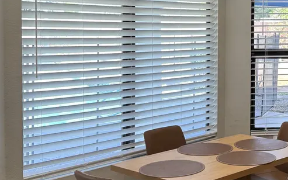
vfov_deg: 19.6
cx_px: 252
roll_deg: -0.2
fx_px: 518
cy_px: 53
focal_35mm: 66
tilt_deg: -2.6
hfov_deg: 29.9
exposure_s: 1/120
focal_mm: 6.8
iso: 125
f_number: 1.8
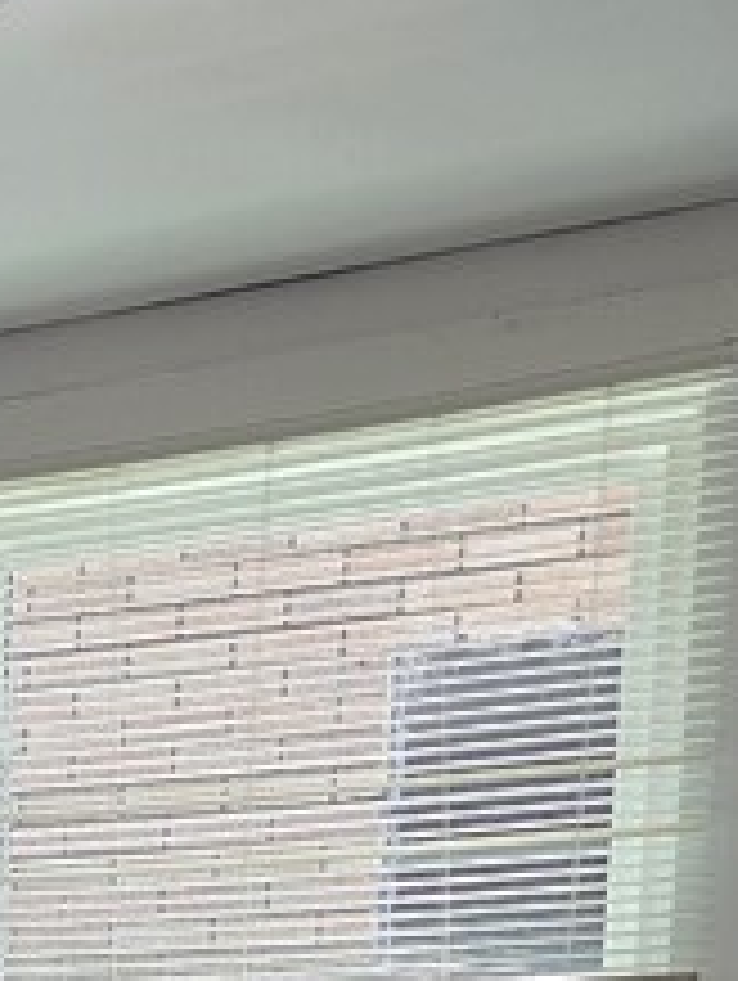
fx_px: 3064
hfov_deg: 11.7
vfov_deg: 16.0
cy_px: 1652
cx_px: -904
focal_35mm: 108
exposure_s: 1/120
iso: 100
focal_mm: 6.3
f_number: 1.7
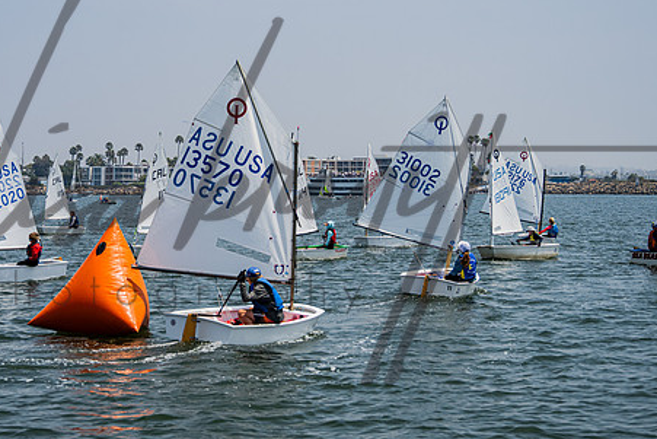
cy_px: 198
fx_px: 1588
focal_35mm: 87
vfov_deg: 15.7
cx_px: 264
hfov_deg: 23.3
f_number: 6
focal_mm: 62
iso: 320
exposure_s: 1/2000
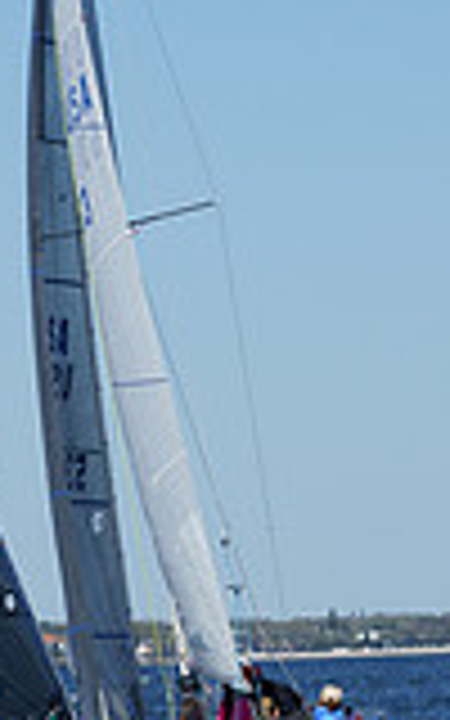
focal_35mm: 455
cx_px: 18
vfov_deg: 4.6
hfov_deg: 2.9
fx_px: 8928
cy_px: 470
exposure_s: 1/1250
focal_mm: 123
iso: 250
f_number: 8
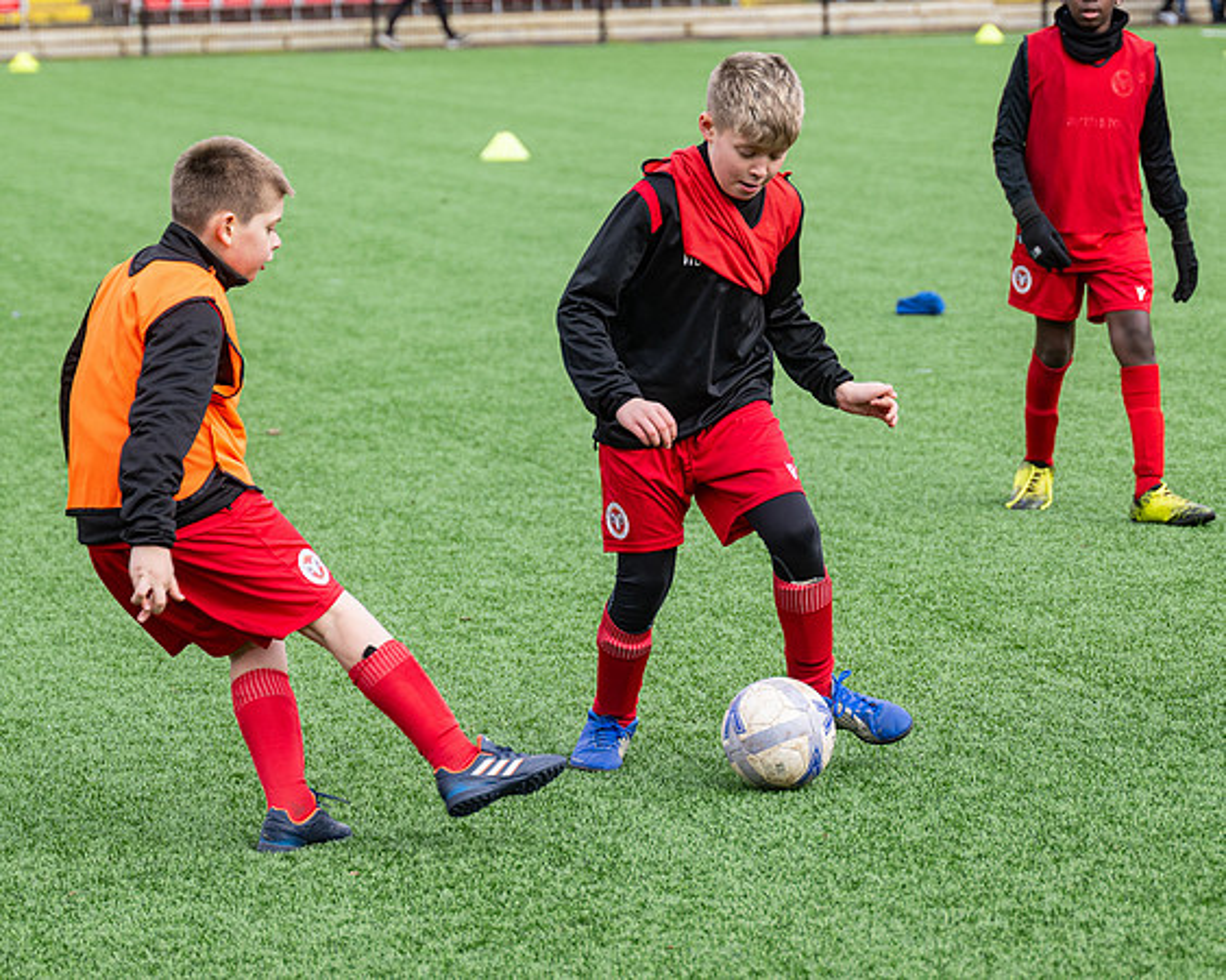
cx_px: 548
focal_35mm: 166
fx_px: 6008
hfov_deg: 11.7
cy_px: 490
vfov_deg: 9.3
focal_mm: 98
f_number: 4
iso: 200
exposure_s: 1/640
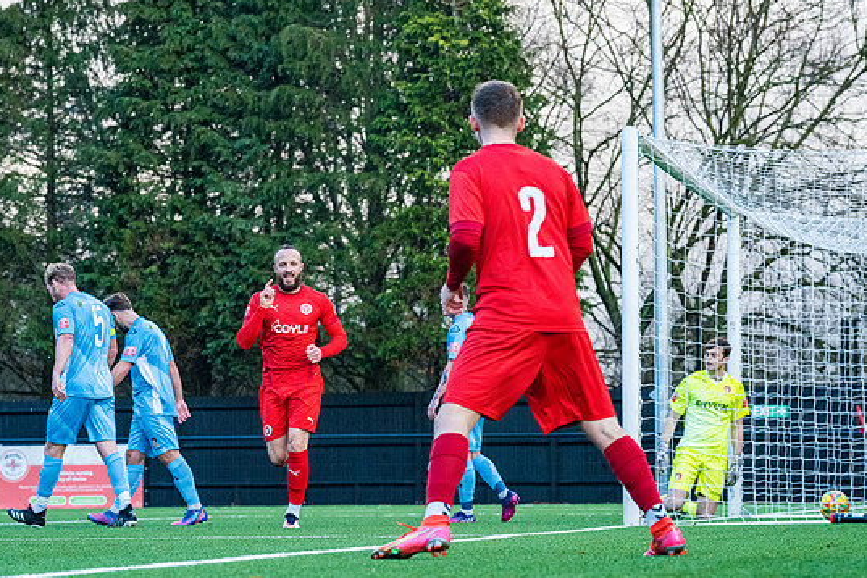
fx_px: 4214
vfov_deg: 7.8
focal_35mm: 175
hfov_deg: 11.7
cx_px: 468
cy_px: 293
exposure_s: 1/640
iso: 4000
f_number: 6.3
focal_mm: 135
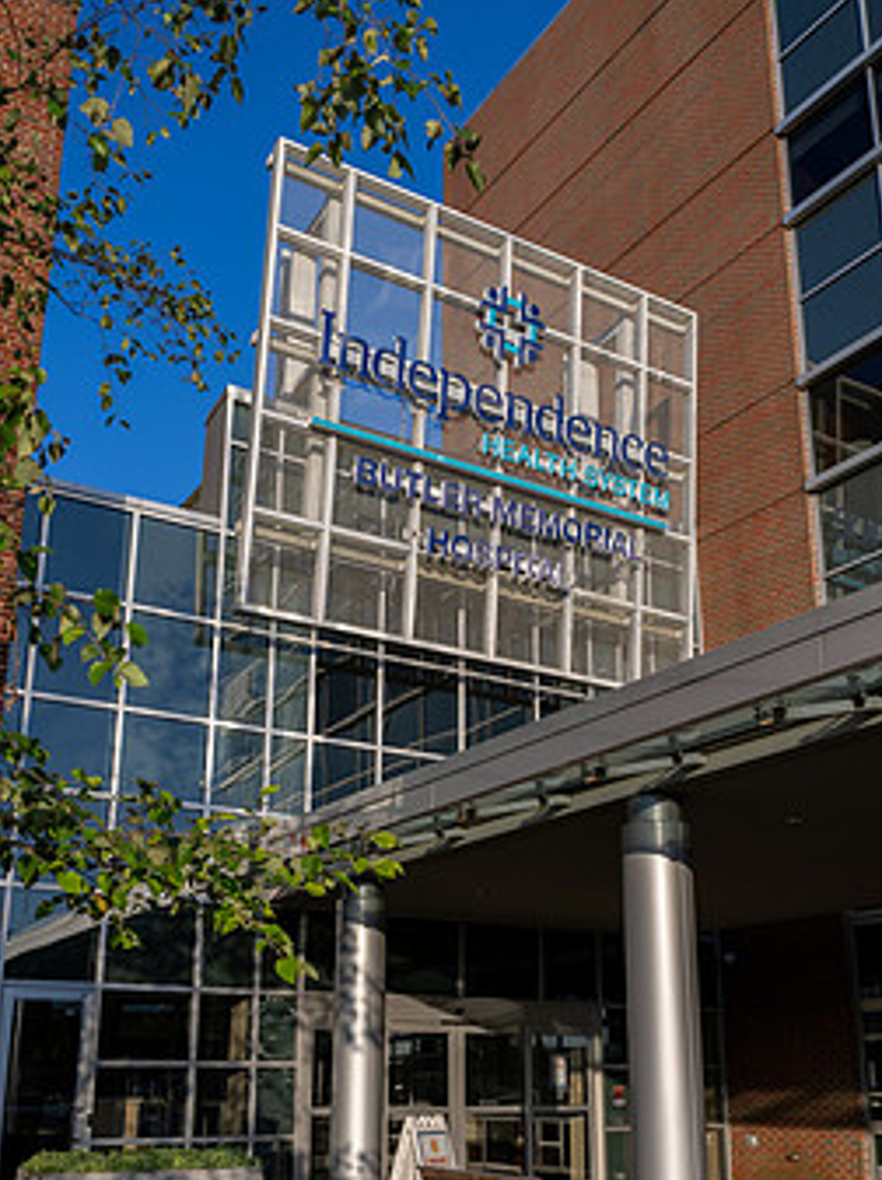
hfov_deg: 39.6
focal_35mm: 36
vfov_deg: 51.0
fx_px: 1225
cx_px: 466
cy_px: 718
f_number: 5.6
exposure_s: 1/800
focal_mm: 28
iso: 200
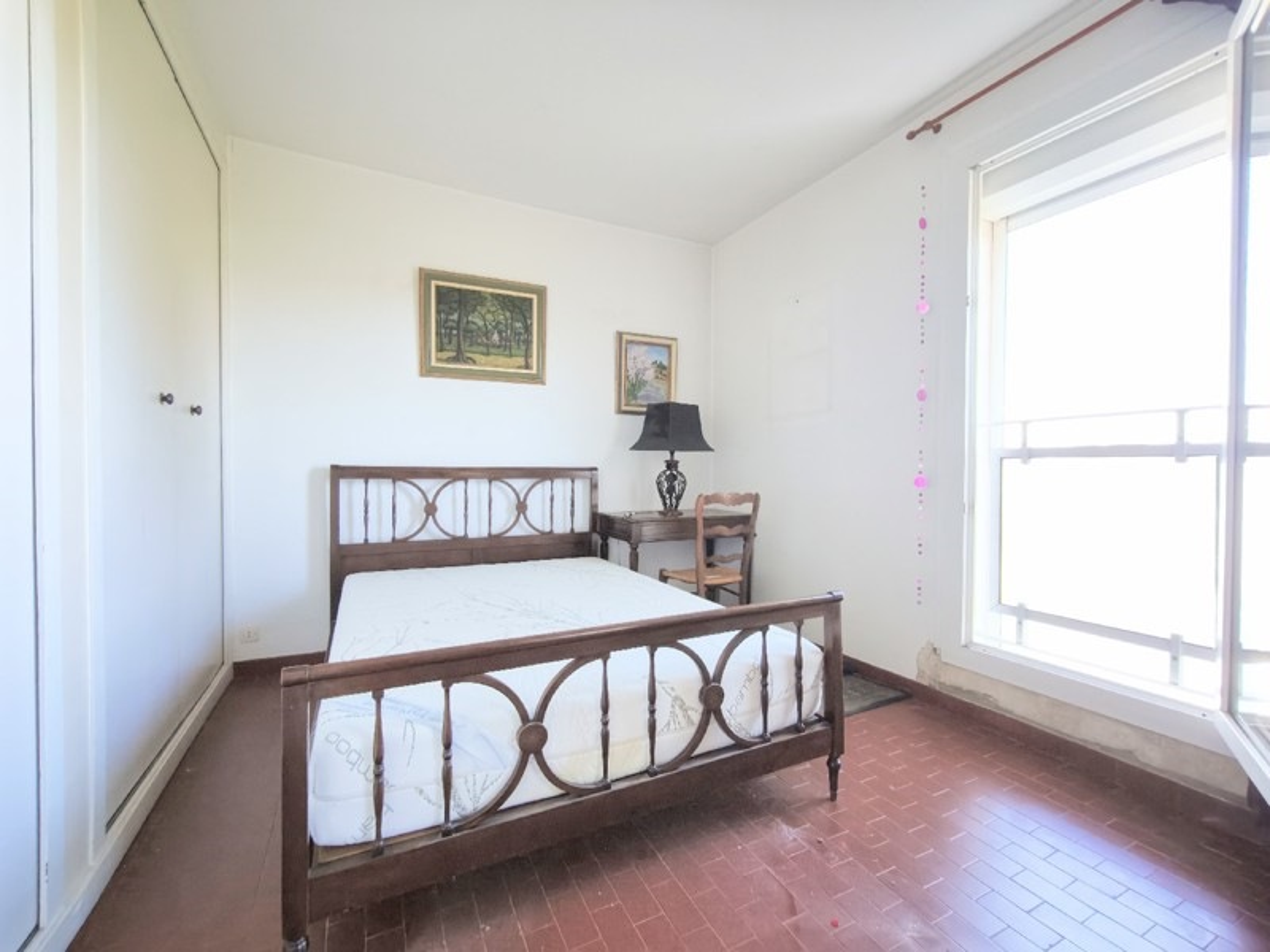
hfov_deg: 98.2
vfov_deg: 81.7
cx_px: 635
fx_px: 550
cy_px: 476
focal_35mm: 15
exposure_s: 1/100
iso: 80
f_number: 2.2
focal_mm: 1.91
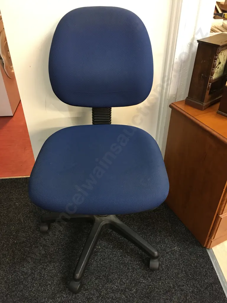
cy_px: 152
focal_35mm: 29
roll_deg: -1.2
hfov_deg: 48.2
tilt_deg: -35.3
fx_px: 254
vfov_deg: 61.7
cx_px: 114
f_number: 2.2
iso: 125
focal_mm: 4.15
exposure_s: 1/17
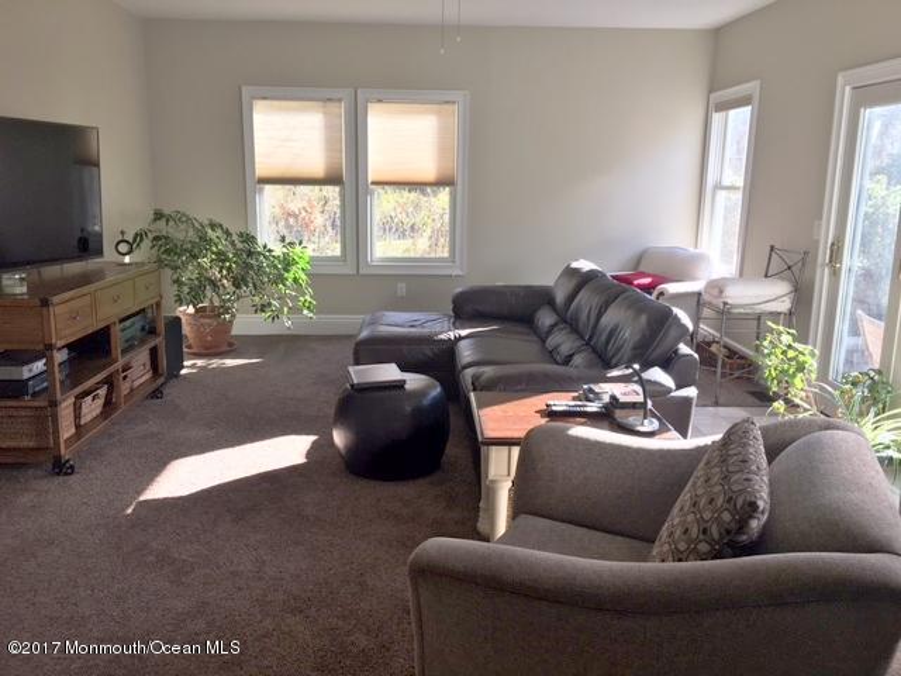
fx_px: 755
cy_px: 338
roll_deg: -0.4
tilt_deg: -11.0
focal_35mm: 29
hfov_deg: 61.7
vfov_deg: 48.2
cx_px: 450
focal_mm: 4.15
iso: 25
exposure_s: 1/60
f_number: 2.2
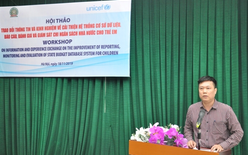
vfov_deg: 37.3
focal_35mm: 34
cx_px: 125
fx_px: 230
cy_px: 80
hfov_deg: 56.7
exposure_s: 1/60
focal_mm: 22
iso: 800
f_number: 4
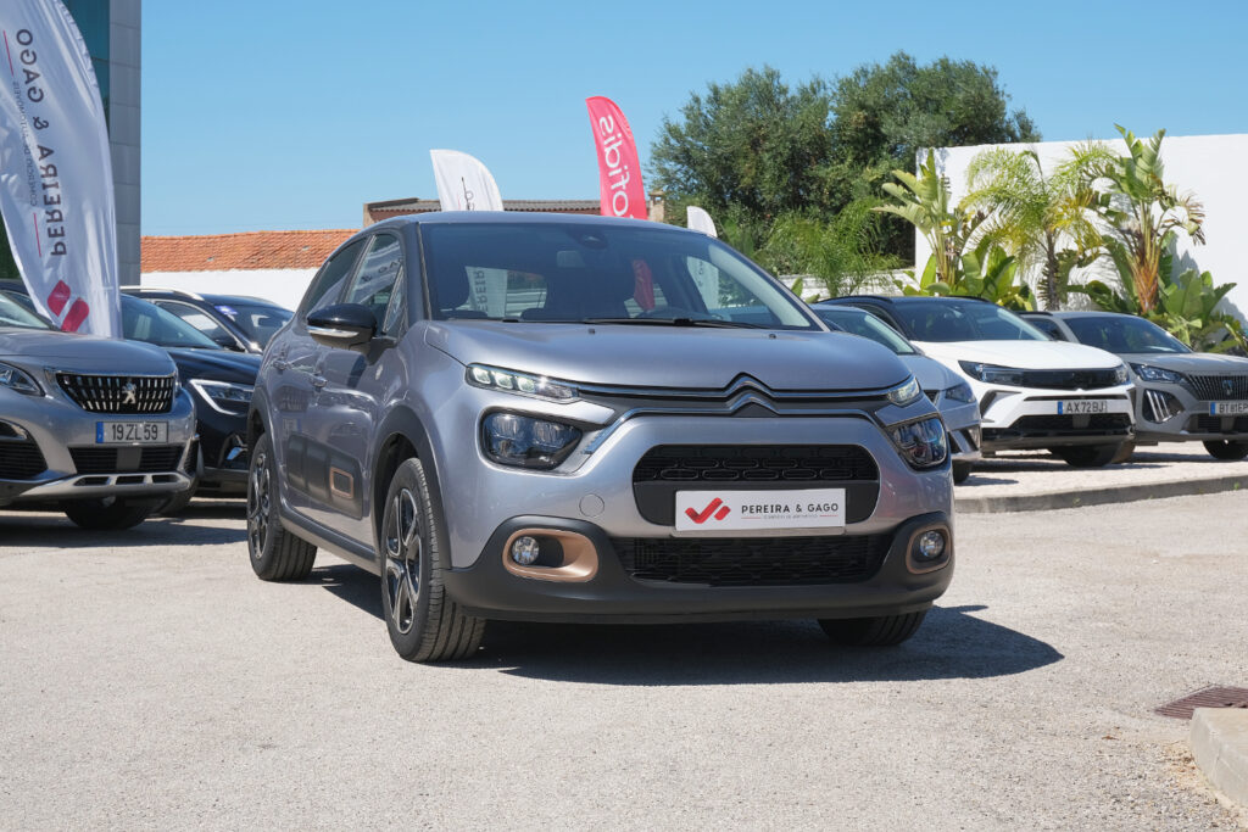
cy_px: 416
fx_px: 1941
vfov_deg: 24.2
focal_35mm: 56
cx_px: 624
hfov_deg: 35.6
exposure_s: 1/250
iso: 160
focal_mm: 37.4
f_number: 9
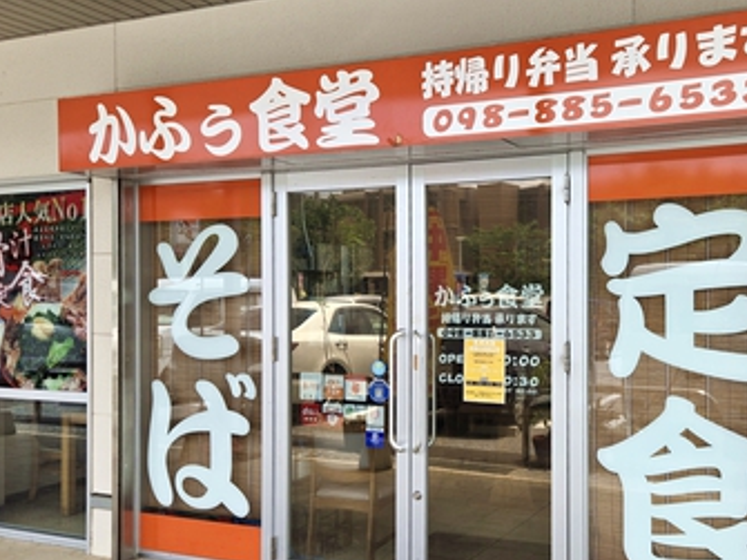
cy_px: 324
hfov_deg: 54.0
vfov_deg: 42.8
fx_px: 712
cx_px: 513
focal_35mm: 33
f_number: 1.8
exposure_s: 1/794
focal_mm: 5.4
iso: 25
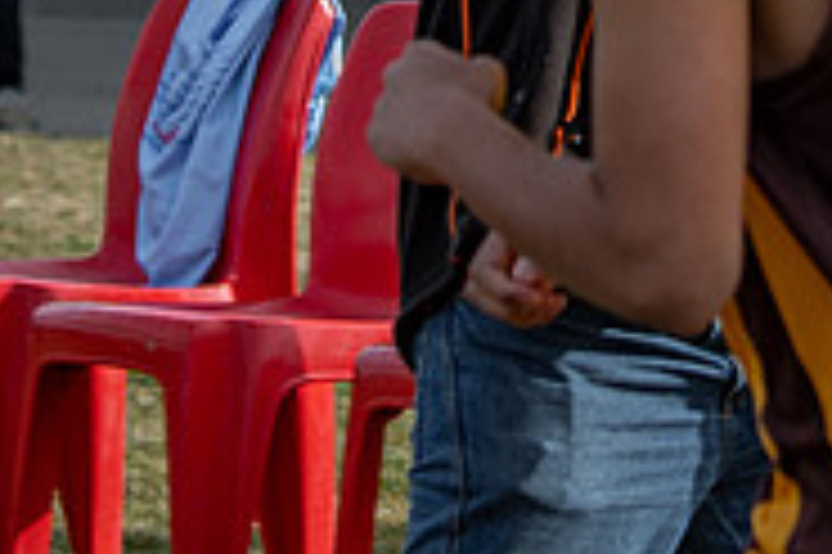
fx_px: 12930
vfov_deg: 2.4
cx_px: 872
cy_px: -426
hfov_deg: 3.7
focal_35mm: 560
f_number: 3.5
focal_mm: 70
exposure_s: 1/1000
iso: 100
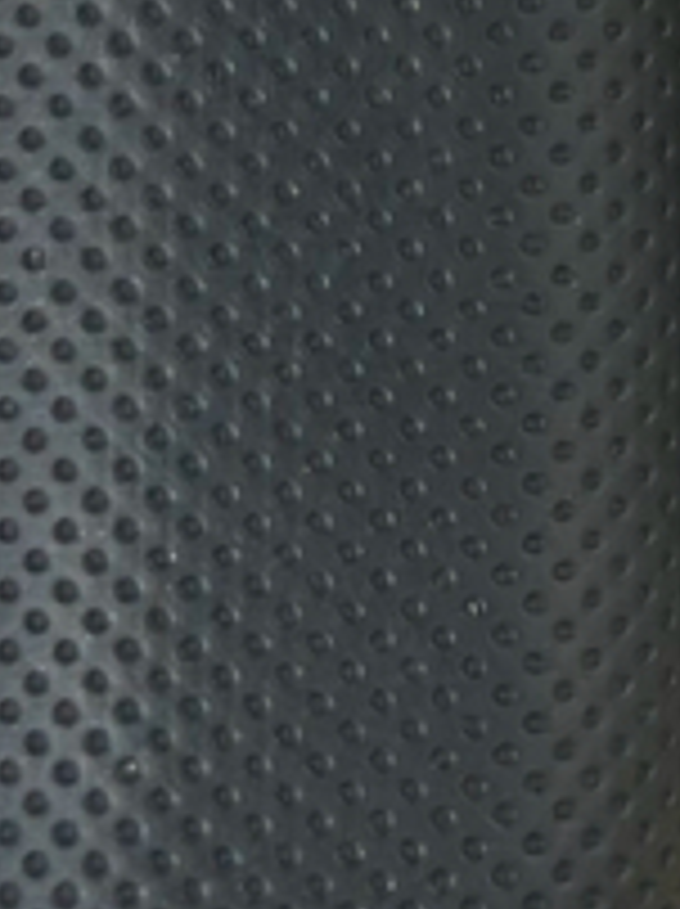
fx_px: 6247
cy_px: -238
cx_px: 1549
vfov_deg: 8.2
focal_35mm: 238
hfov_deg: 6.0
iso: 80
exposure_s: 1/538
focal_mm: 6.86
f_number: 1.78
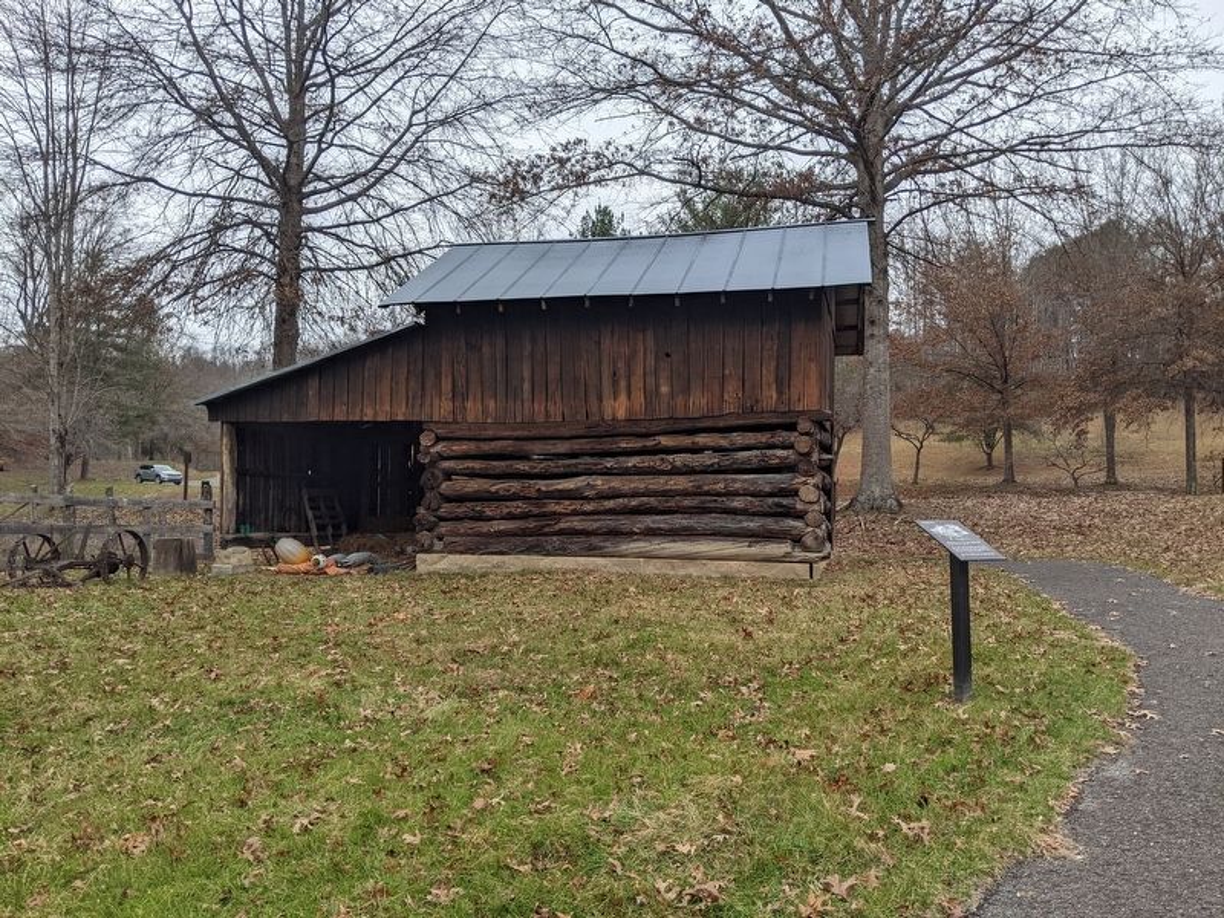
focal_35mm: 27
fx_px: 955
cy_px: 459
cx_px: 612
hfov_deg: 65.3
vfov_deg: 51.4
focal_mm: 4.44
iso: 40
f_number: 1.8
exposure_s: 1/559
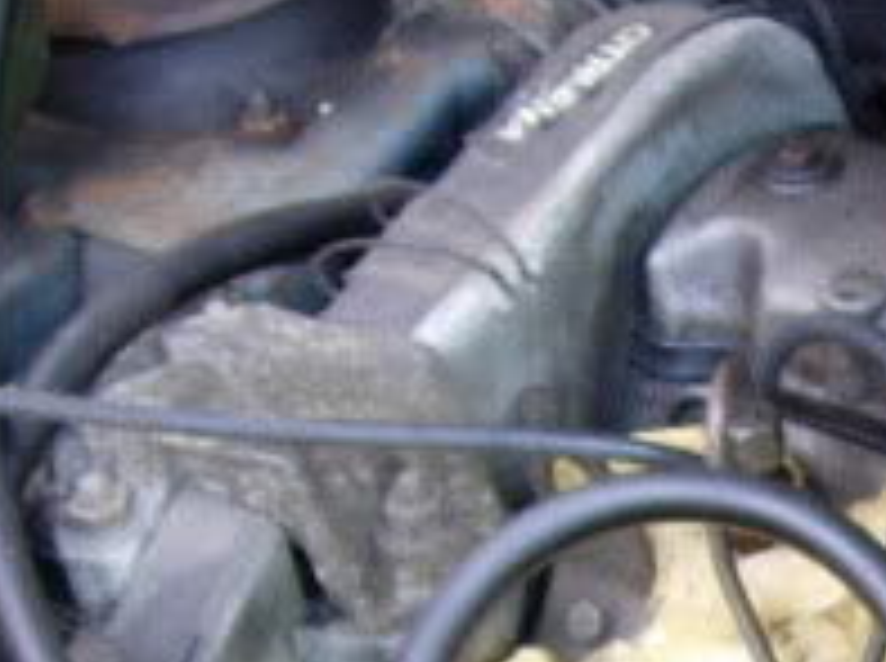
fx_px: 5059
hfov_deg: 9.6
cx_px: 1457
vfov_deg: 7.3
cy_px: 1031
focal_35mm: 198
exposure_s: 1/32
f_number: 2.8
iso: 105
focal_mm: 7.8
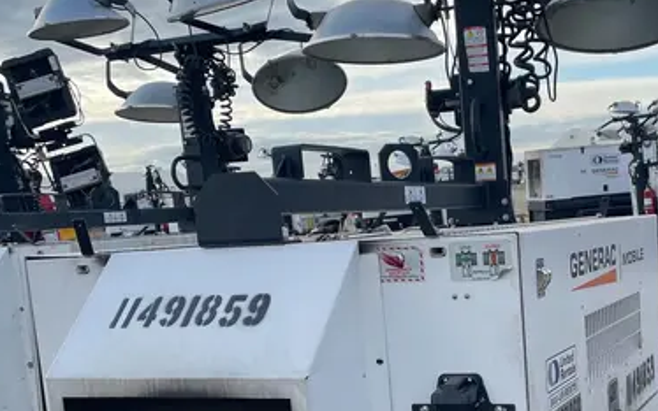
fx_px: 969
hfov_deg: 37.0
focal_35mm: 54
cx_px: 459
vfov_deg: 23.4
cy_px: 361
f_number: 1.6
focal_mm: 4.2
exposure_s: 1/1742
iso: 32
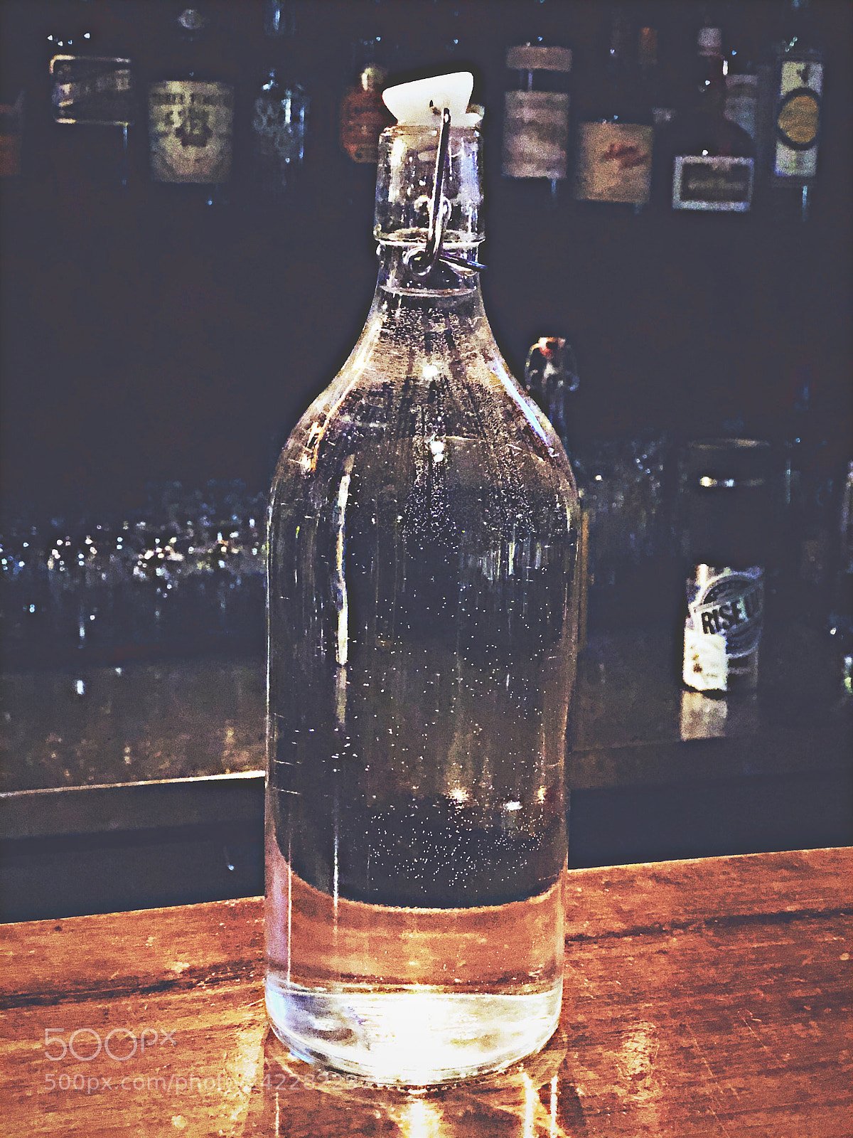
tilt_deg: -10.6
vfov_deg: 33.8
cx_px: 426
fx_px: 1873
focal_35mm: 57
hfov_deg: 25.7
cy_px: 569
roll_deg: -1.7
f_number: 2.8
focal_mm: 6.6
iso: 1250
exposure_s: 1/60
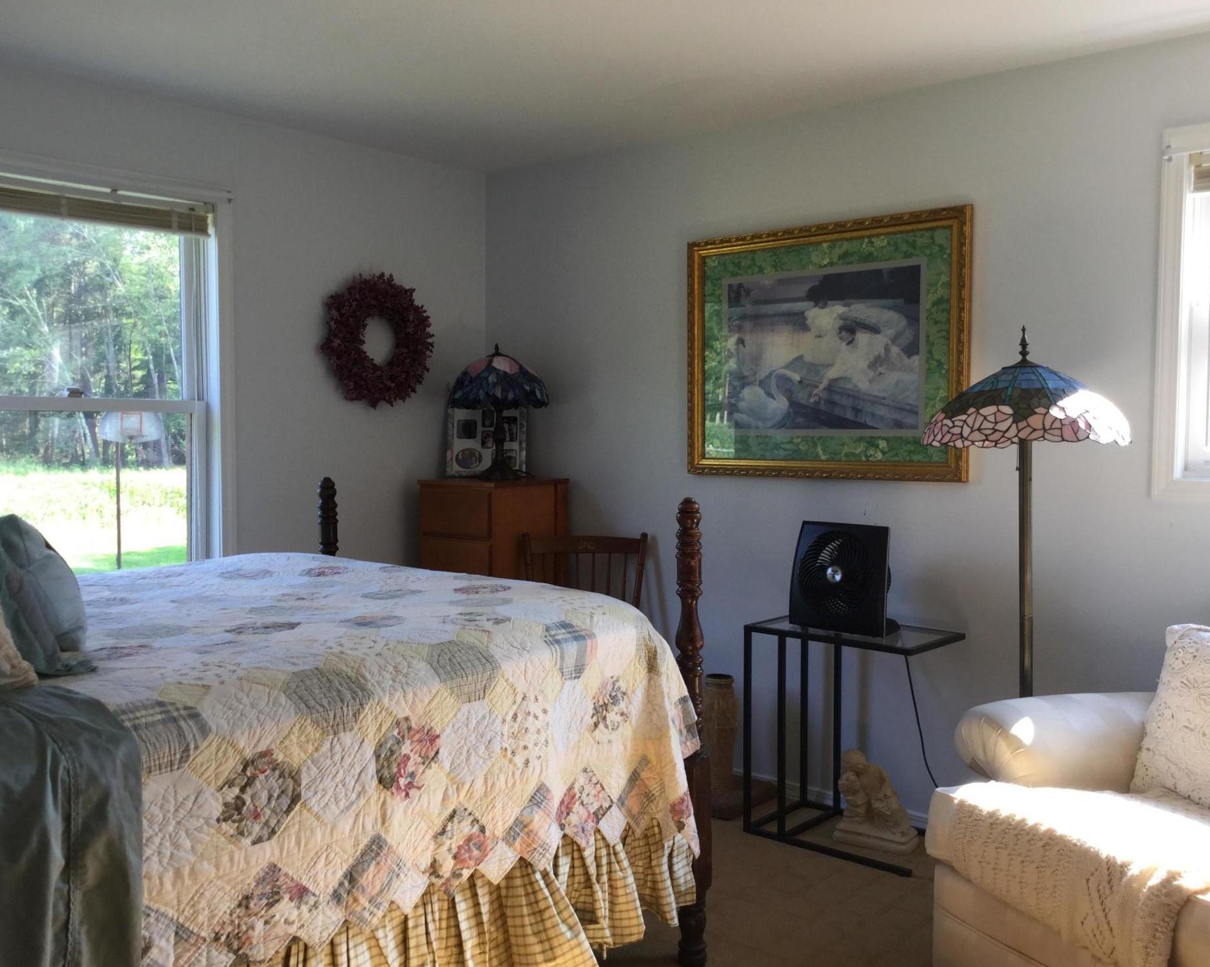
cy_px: 494
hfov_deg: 54.2
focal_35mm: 33
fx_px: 1182
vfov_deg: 44.5
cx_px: 599
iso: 32
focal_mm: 3.3
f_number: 2.4
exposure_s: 1/60
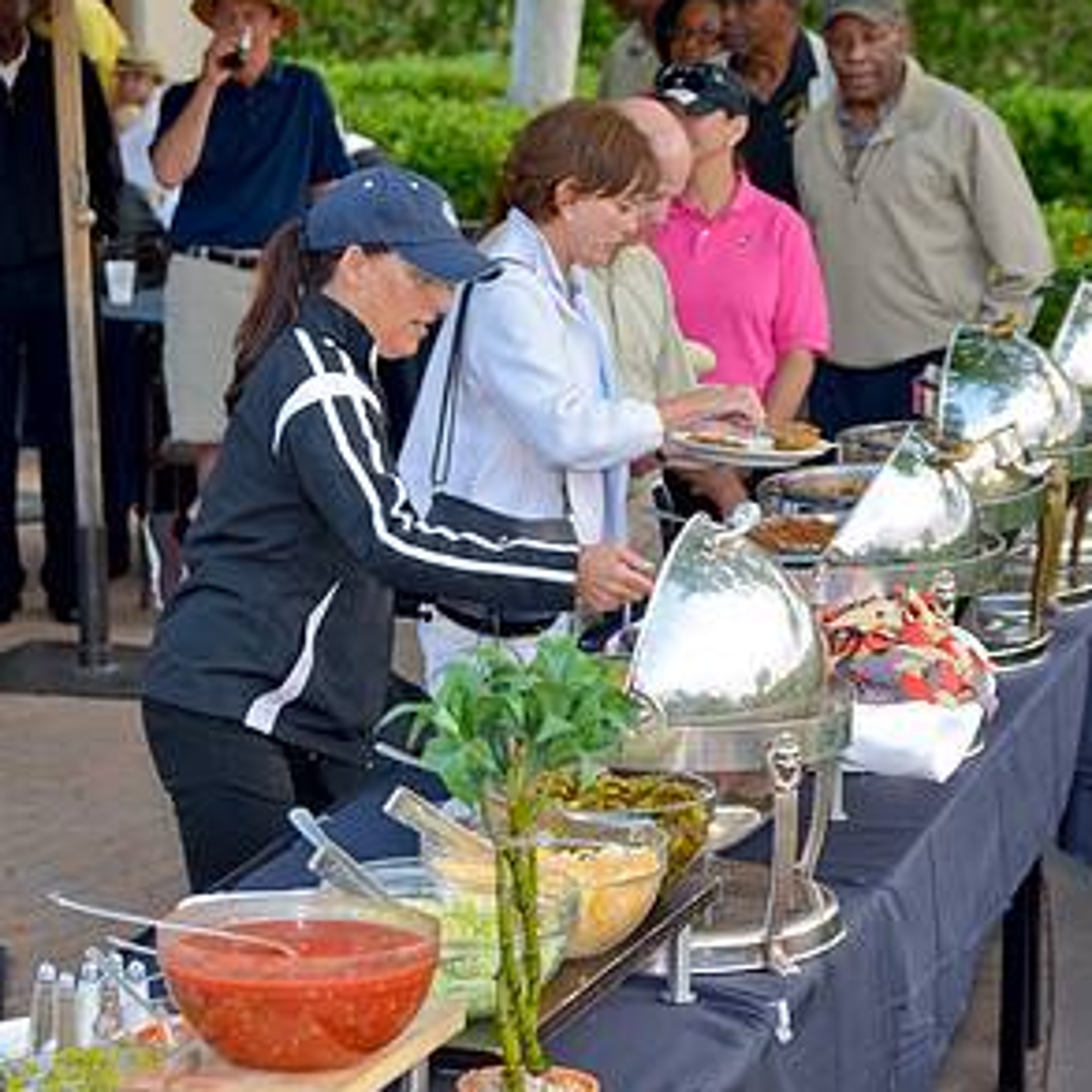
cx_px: 365
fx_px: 4497
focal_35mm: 126
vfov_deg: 13.8
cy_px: 444
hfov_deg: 13.8
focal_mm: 50
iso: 140
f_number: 2.8
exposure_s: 1/200
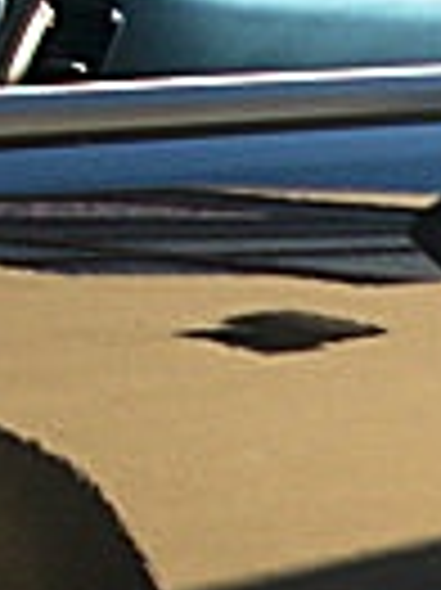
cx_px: 999
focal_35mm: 176
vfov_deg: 10.8
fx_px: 2994
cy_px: 887
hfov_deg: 7.9
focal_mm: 6.3
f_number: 2.8
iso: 100
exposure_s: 1/80
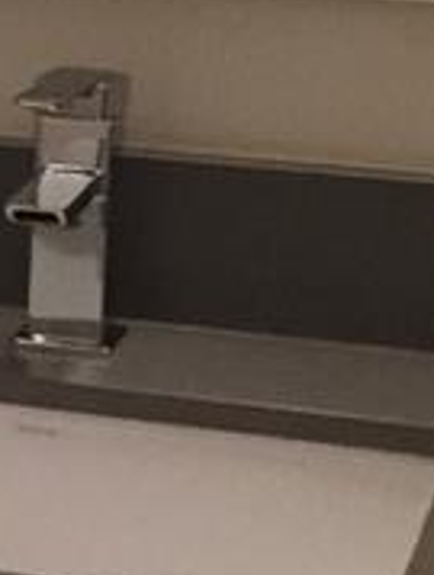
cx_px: -952
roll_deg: +1.2
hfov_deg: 6.8
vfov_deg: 10.1
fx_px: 3232
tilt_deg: -12.3
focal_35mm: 194
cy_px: 106
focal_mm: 4.15
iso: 160
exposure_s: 1/30
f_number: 2.2
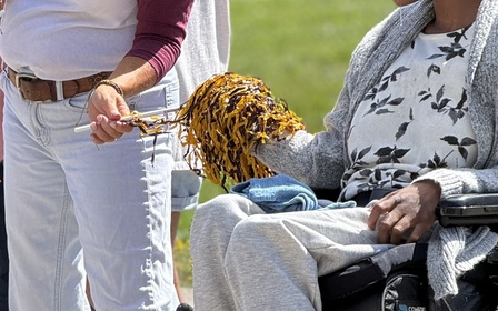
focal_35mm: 291
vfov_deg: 4.5
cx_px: 160
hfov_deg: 7.2
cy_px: 228
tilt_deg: -4.3
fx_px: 3949
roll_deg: +1.0
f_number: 2.8
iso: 64
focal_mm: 15.66
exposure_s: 1/1114
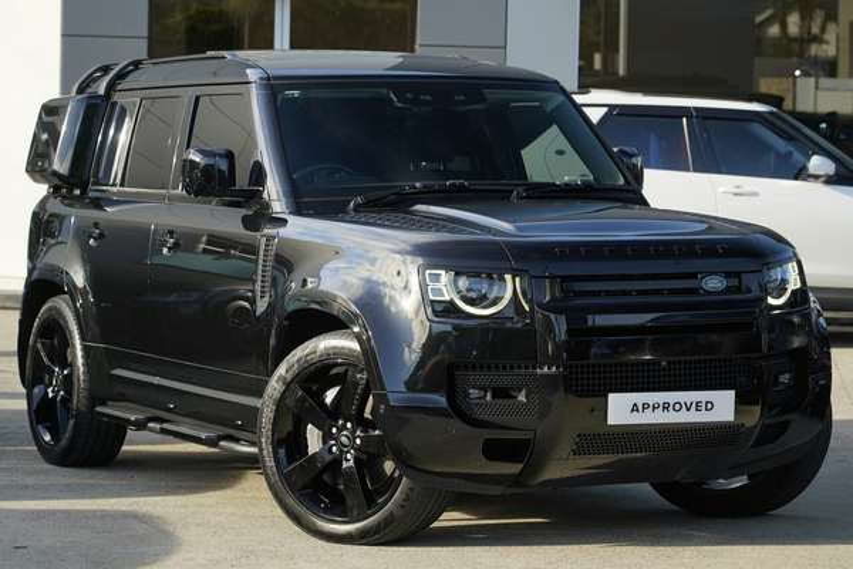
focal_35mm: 101
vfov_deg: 13.6
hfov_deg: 20.2
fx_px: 2393
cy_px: 284
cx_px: 426
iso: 1000
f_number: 5.6
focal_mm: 101
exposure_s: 1/800
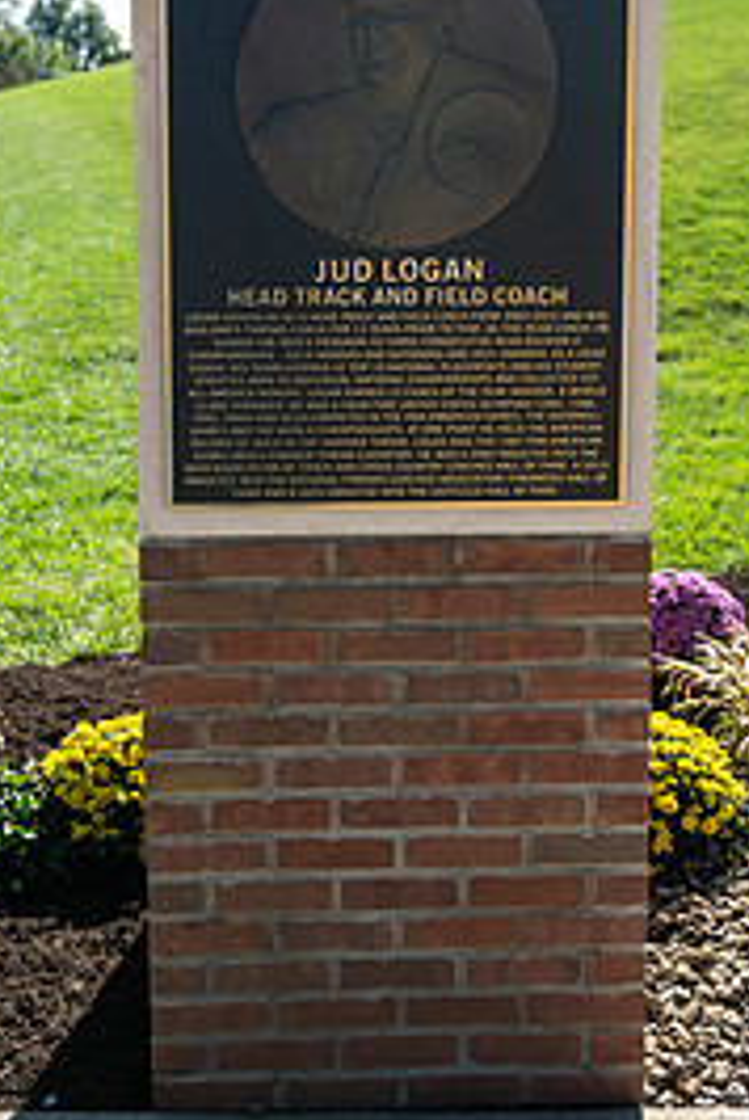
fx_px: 1525
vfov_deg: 39.6
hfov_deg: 27.6
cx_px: 332
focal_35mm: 49
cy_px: 333
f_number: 3.5
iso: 40
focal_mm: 29
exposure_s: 1/320
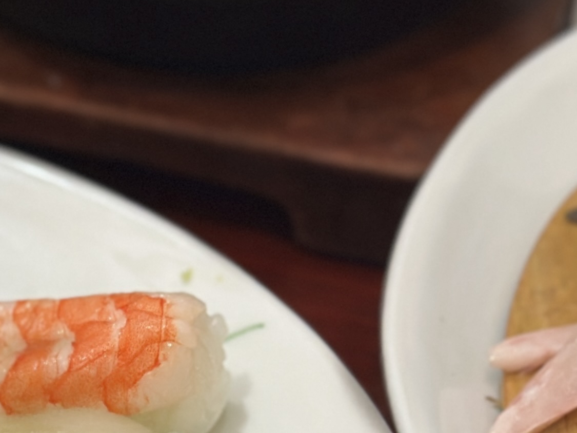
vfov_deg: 8.5
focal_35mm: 172
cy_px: 618
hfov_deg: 10.9
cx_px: -394
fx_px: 2867
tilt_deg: -47.3
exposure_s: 1/60
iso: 125
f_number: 1.78
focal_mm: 6.86
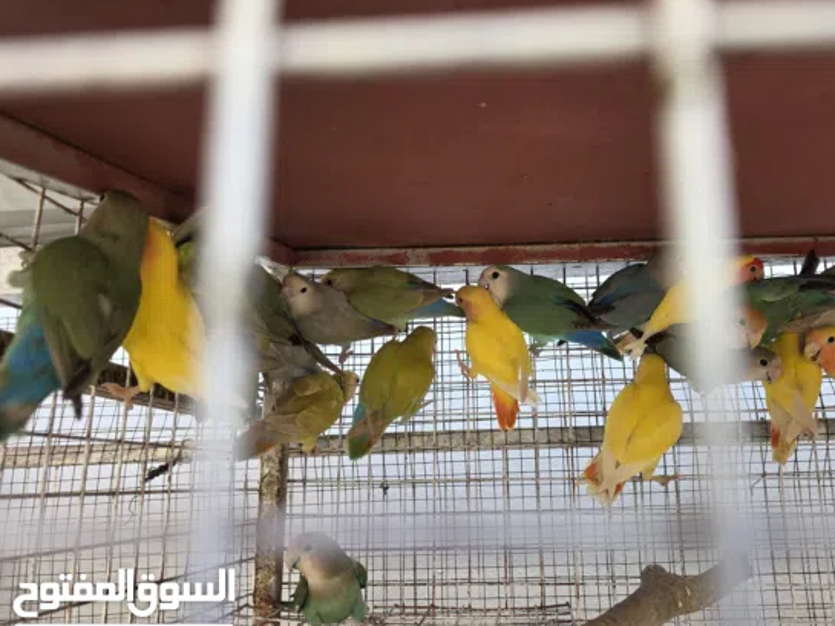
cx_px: 466
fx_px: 651
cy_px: 347
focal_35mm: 27
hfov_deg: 65.1
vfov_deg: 51.3
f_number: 1.7
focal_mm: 6.3
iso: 32
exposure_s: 1/120
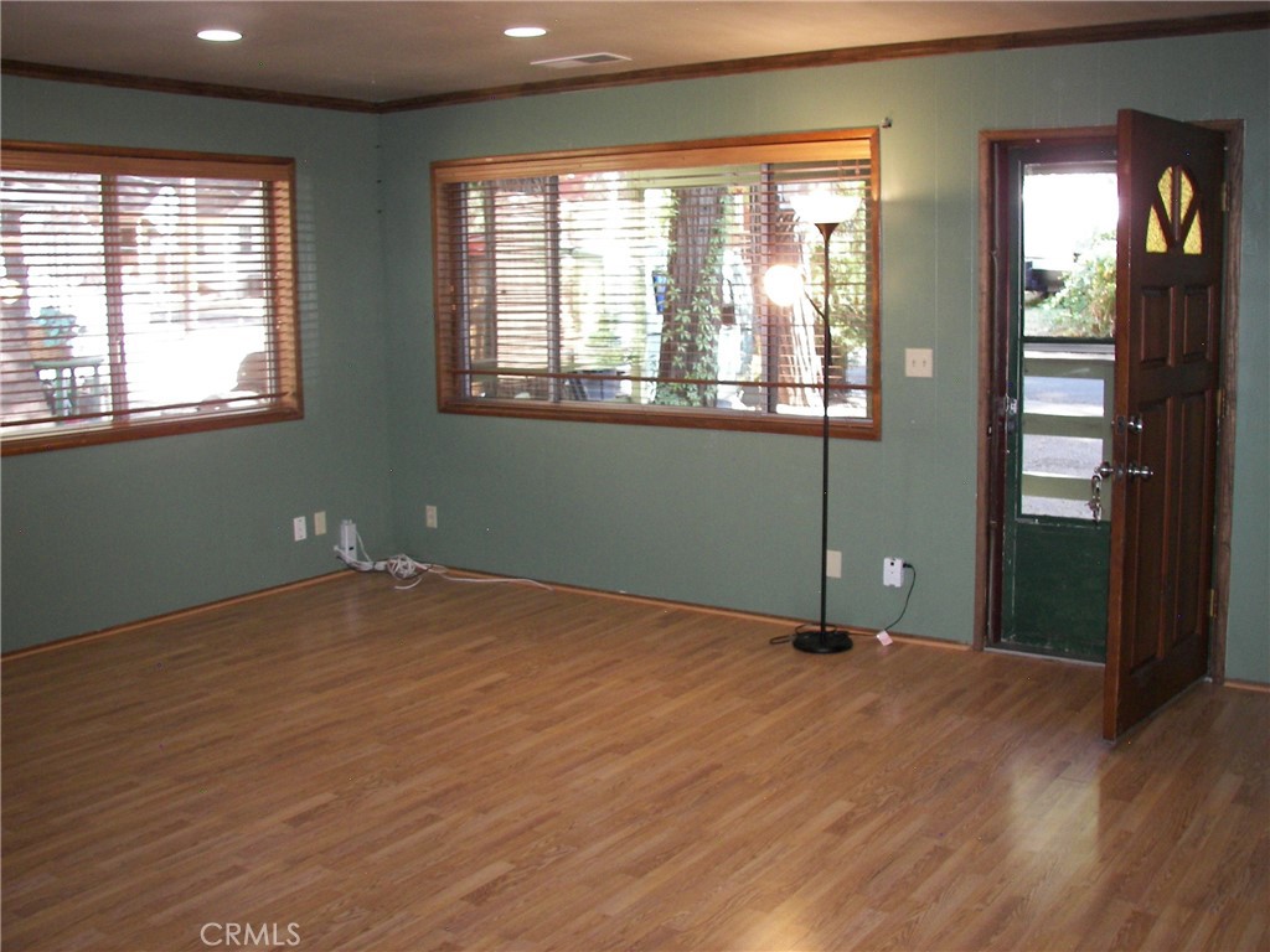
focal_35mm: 36
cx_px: 635
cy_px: 476
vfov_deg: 39.7
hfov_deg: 51.4
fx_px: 1321
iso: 125
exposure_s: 1/30
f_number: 2.8
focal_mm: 6
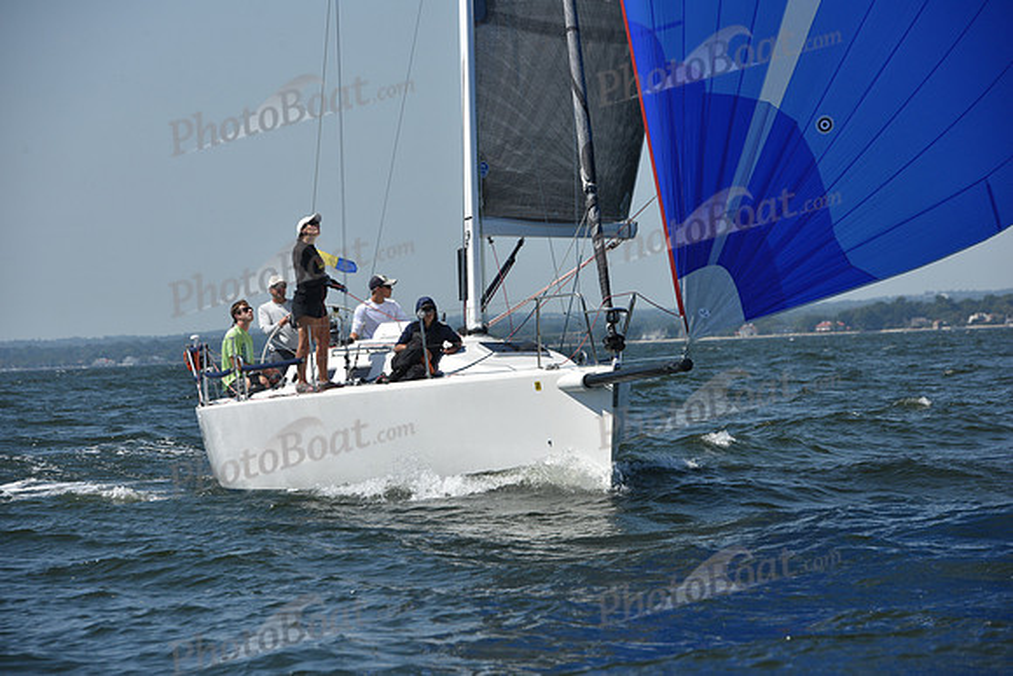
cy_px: 338
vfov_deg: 7.2
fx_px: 5347
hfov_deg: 10.8
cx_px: 506
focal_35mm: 190
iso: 250
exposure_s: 1/1250
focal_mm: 190
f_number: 9
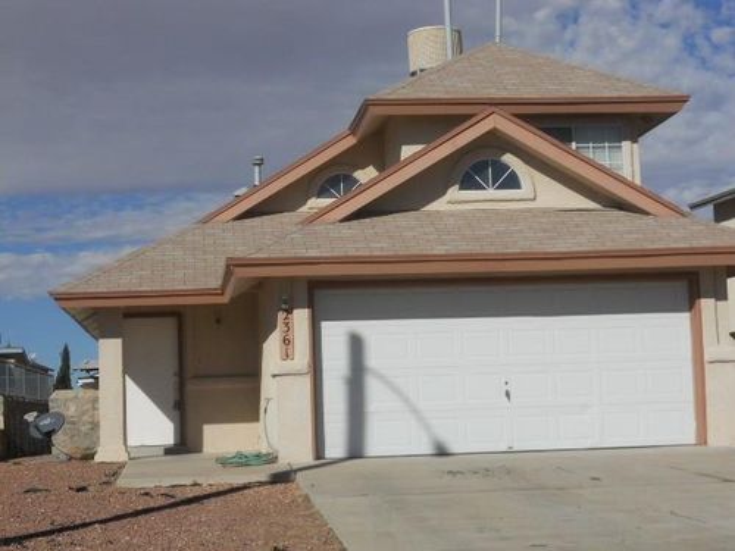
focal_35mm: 65
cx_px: 368
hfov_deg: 29.8
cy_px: 276
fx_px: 1380
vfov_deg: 22.6
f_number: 5.3
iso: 80
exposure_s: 1/1000
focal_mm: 11.7
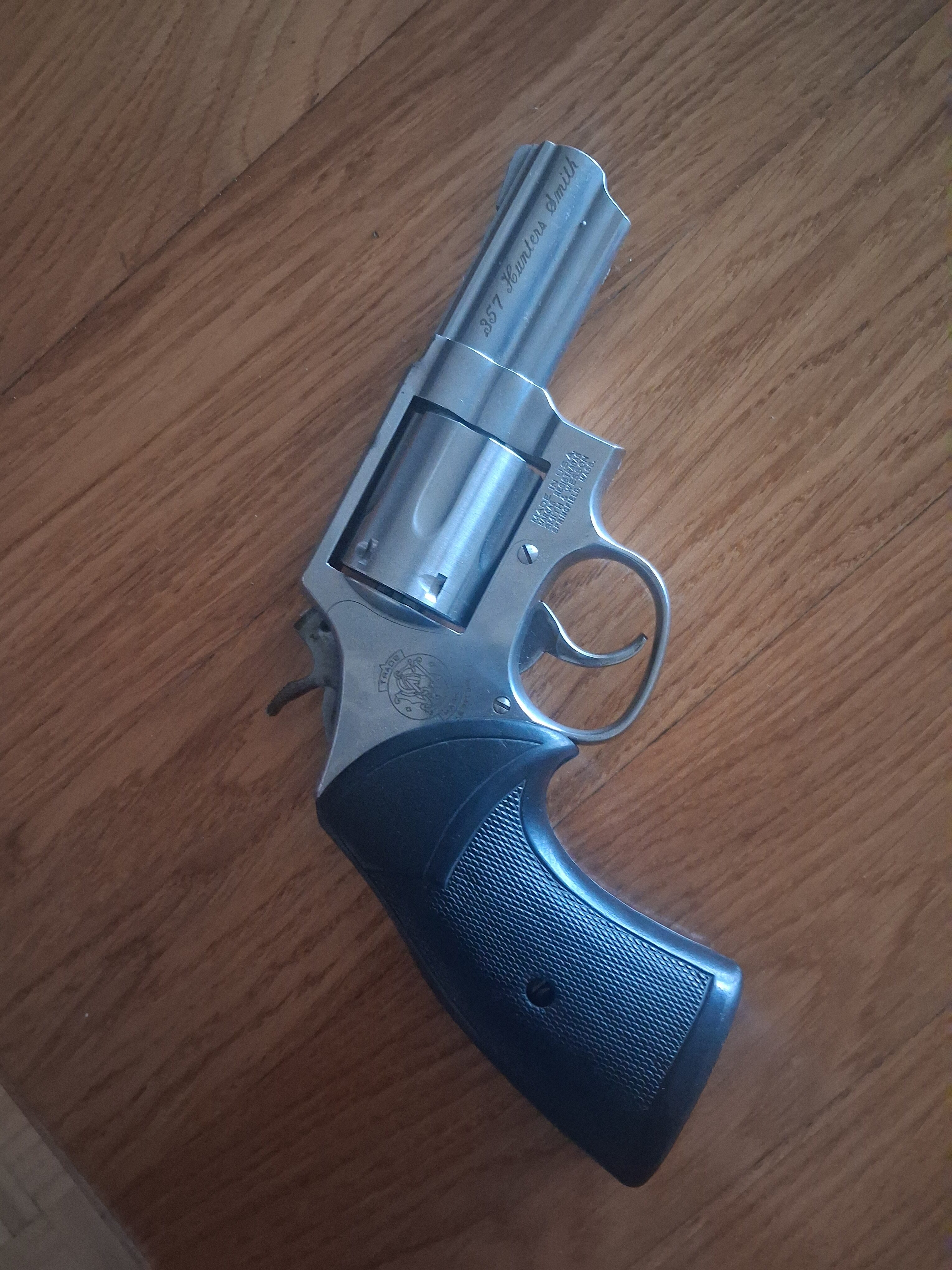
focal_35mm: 27
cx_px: 476
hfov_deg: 51.4
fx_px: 990
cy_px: 635
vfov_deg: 65.3
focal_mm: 4
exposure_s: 1/17
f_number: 1.8
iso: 1000
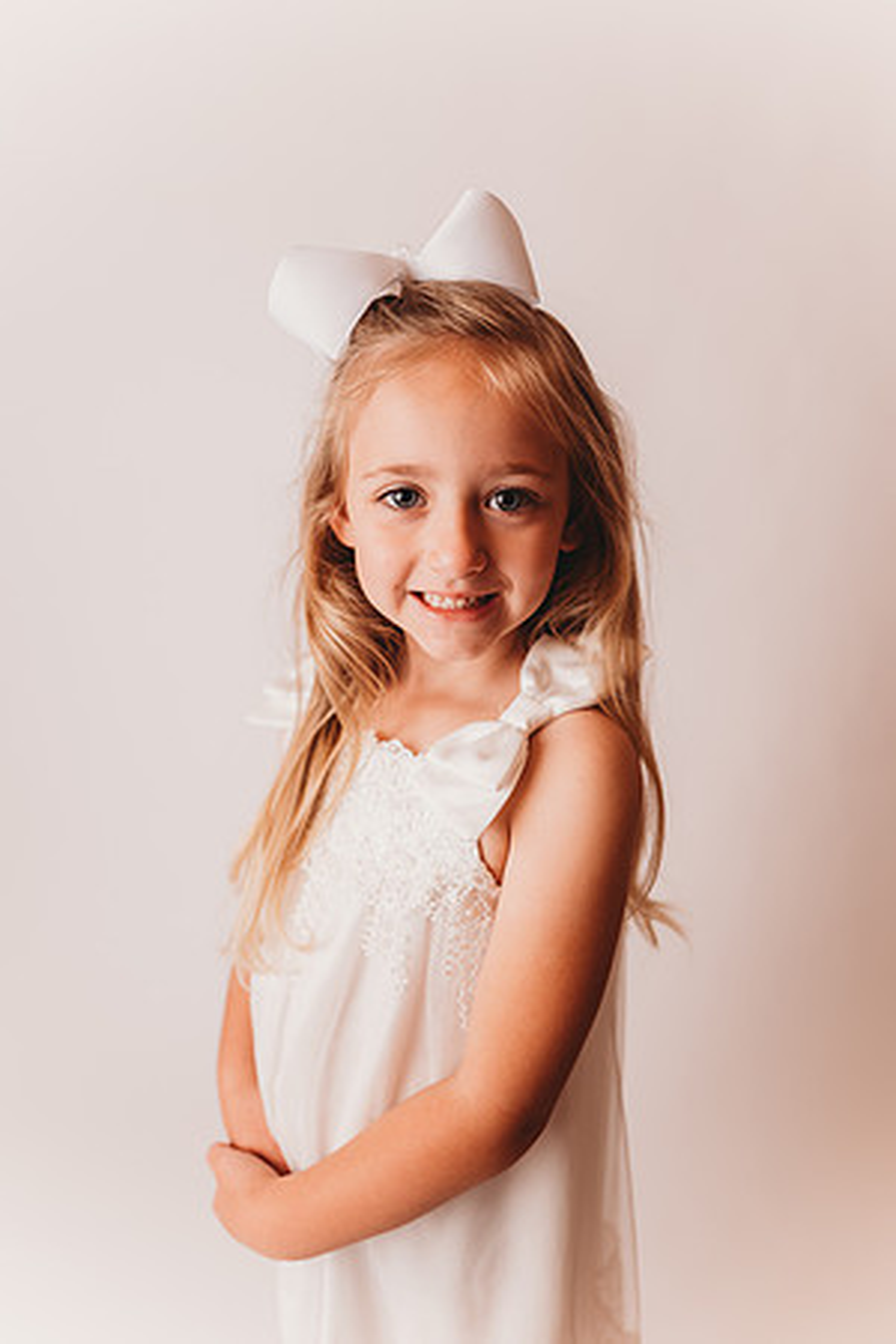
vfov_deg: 73.7
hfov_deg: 53.1
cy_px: 672
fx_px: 896
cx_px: 448
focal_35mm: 24
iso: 100
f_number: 2.2
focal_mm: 24
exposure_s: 1/160
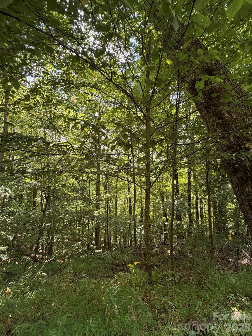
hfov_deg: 85.7
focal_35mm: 14
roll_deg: +0.1
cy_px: 168
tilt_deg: +4.6
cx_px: 126
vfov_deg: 102.1
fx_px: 136
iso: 125
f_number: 2.2
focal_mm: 2.22
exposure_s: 1/121
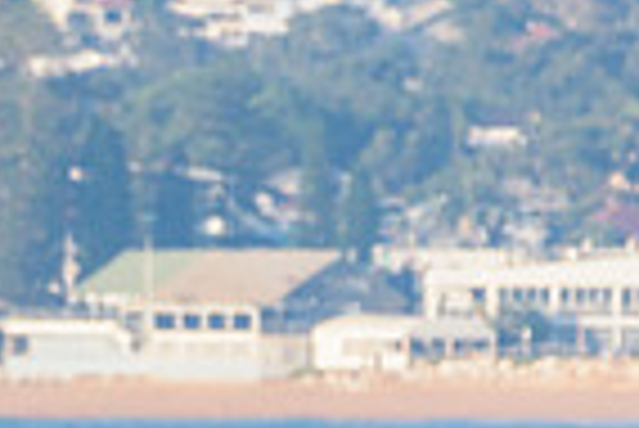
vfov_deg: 0.7
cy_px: 696
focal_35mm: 2042
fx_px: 36282
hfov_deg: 1.0
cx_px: -279
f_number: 5.6
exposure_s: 1/2000
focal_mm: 500
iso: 400
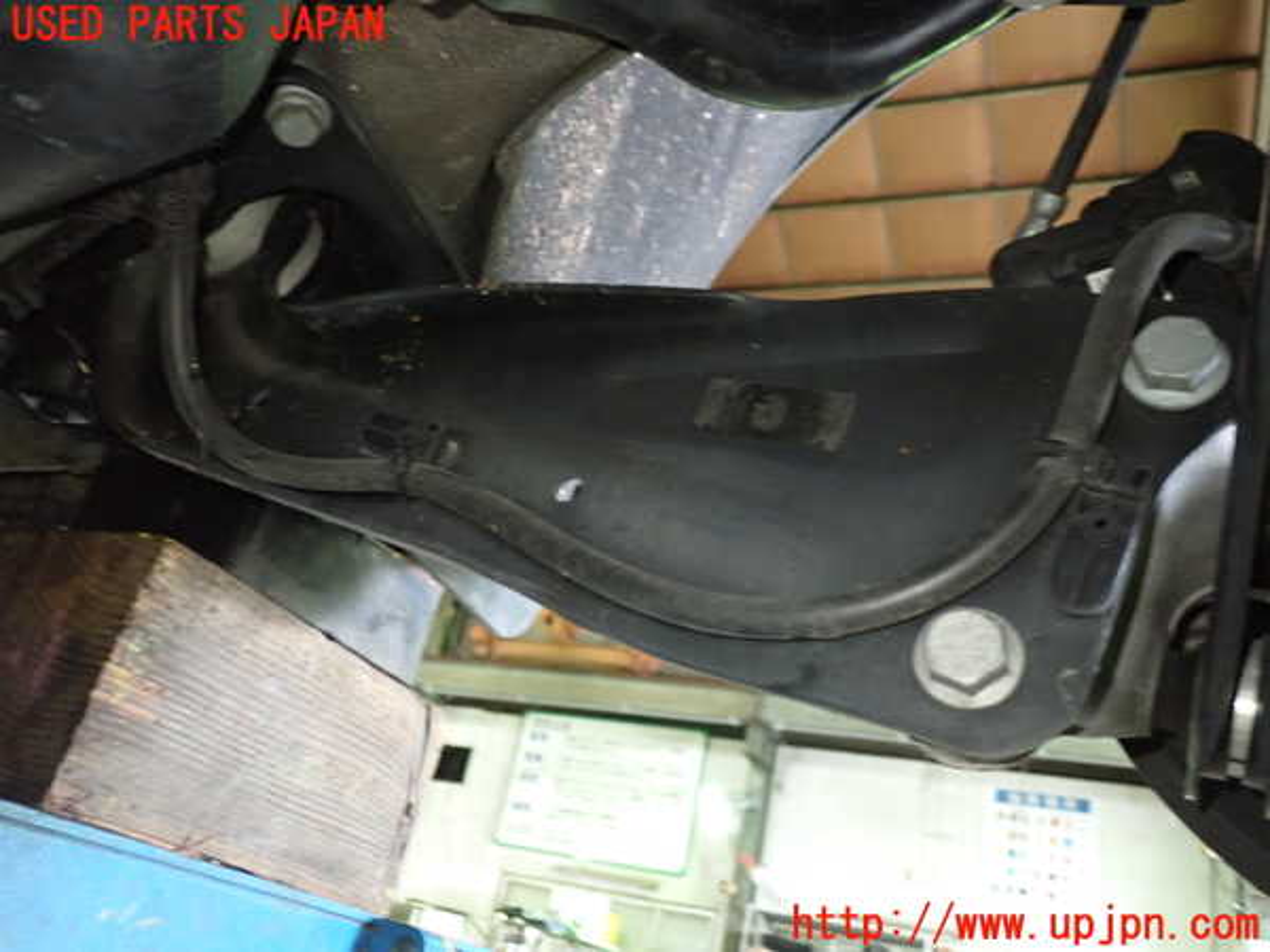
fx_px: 1101
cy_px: 476
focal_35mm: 30
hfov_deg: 60.0
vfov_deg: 46.8
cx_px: 635
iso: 800
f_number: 2.3
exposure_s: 1/25
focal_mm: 5.4
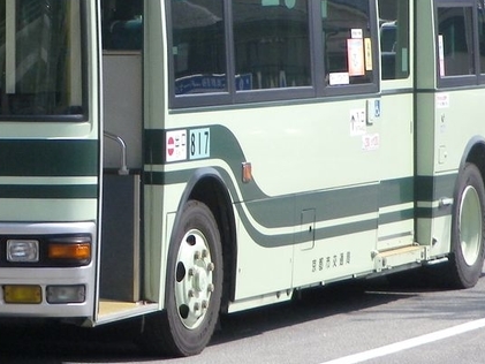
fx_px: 2425
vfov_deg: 8.6
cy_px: 62
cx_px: 103
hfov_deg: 11.4
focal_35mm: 173
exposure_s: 1/320
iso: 80
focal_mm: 16.4
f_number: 5
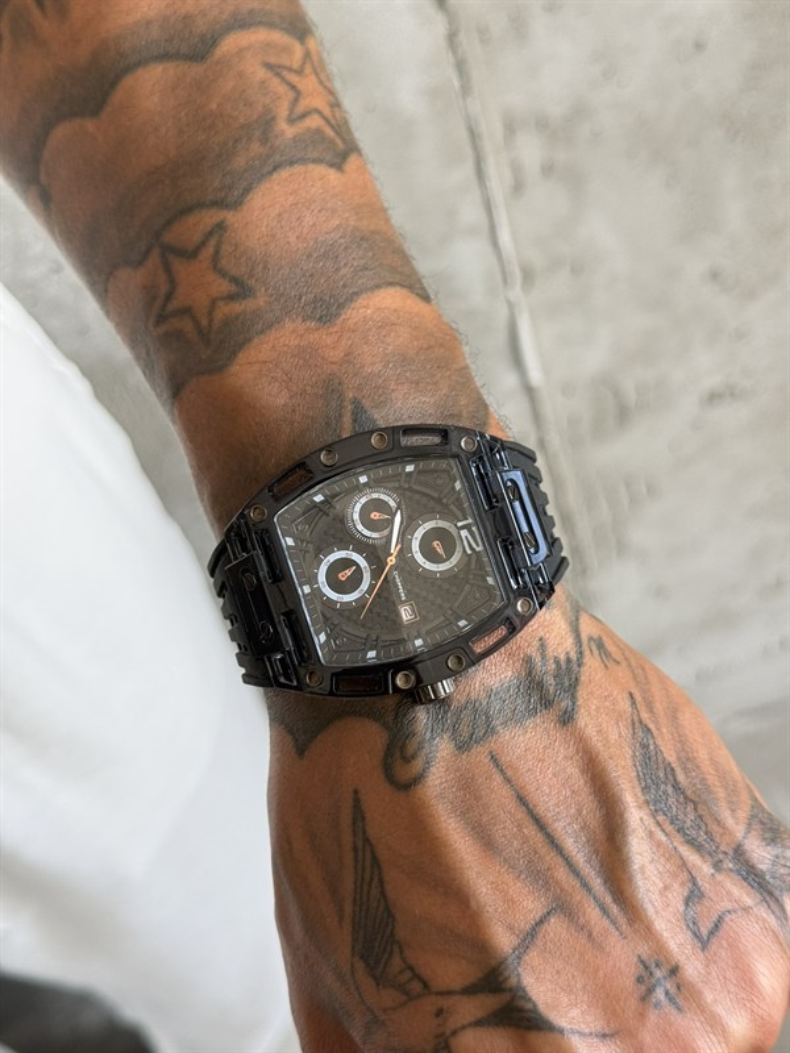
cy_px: 526
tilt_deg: -57.4
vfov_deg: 39.7
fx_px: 1461
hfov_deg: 30.3
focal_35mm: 48
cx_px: 395
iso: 100
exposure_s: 1/61
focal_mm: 6.76
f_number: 1.78
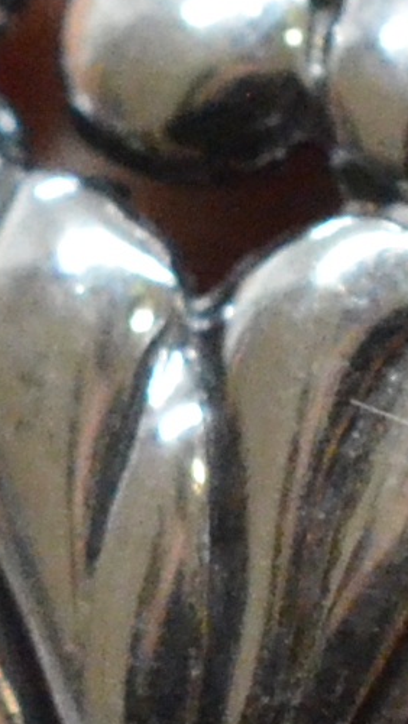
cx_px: -54
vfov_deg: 3.5
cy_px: 626
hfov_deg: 2.0
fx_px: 11861
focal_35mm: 617
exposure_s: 1/1000
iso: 4000
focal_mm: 40
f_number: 6.3
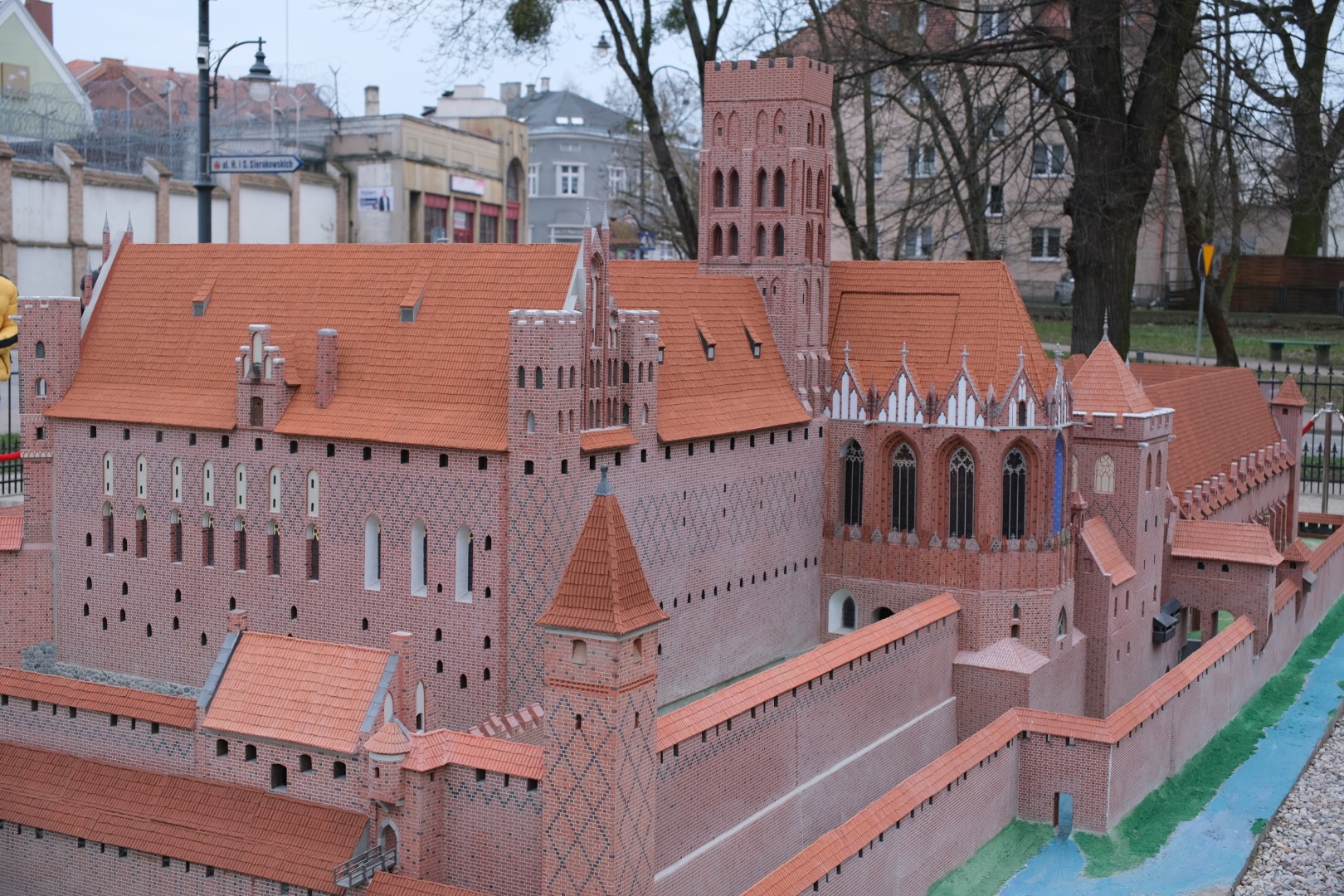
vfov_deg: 31.9
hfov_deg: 46.4
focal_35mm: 42
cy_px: 448
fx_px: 1568
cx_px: 672
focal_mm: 28.3
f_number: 4
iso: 320
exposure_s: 1/110
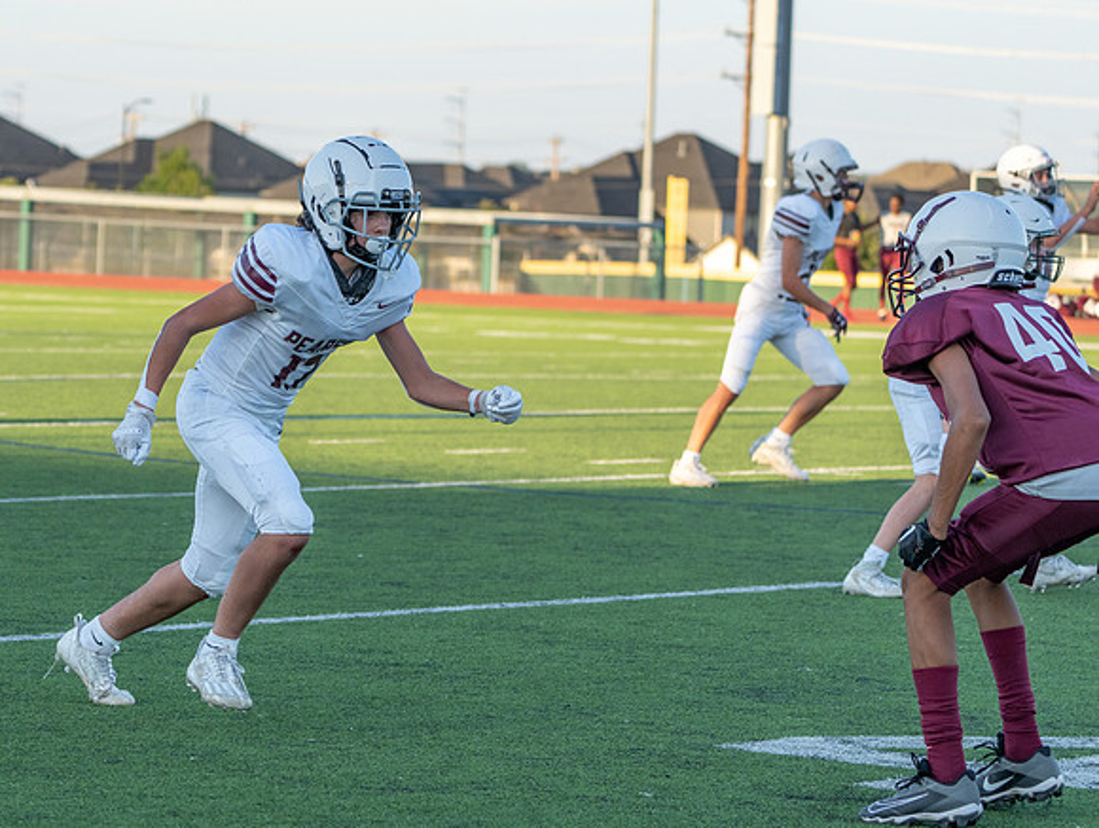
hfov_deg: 12.1
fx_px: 5169
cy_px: 415
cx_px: 261
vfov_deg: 9.2
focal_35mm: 163
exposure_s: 1/1000
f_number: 4.5
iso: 640
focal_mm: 111
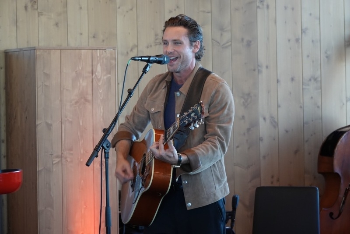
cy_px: 117
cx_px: 175
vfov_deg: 9.2
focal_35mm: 149
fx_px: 1449
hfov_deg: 13.8
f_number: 4
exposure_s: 1/125
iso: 800
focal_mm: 54.57
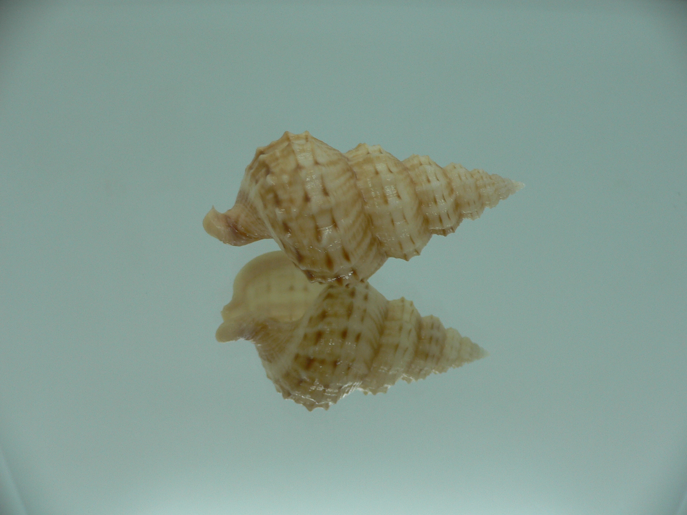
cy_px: 258
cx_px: 344
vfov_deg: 40.7
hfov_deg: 52.6
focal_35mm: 35
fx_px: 695
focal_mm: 4.6
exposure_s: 1/60
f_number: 2.8
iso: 80
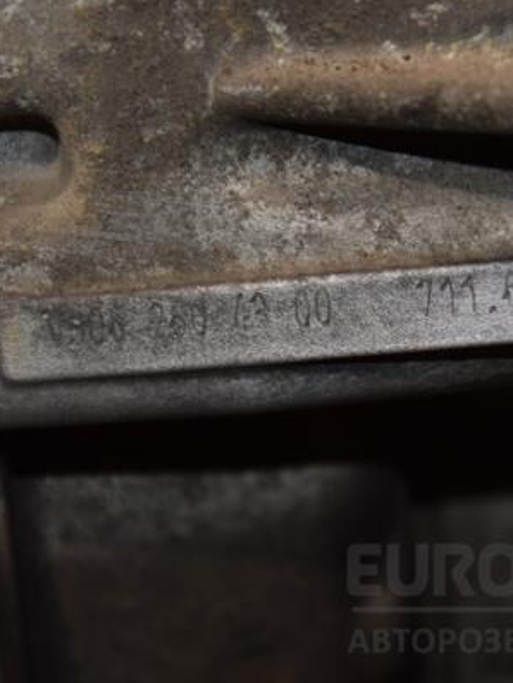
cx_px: 315
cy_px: 341
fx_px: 4517
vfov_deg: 8.7
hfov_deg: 6.5
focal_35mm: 229
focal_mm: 105
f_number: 5.6
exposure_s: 1/60
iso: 800
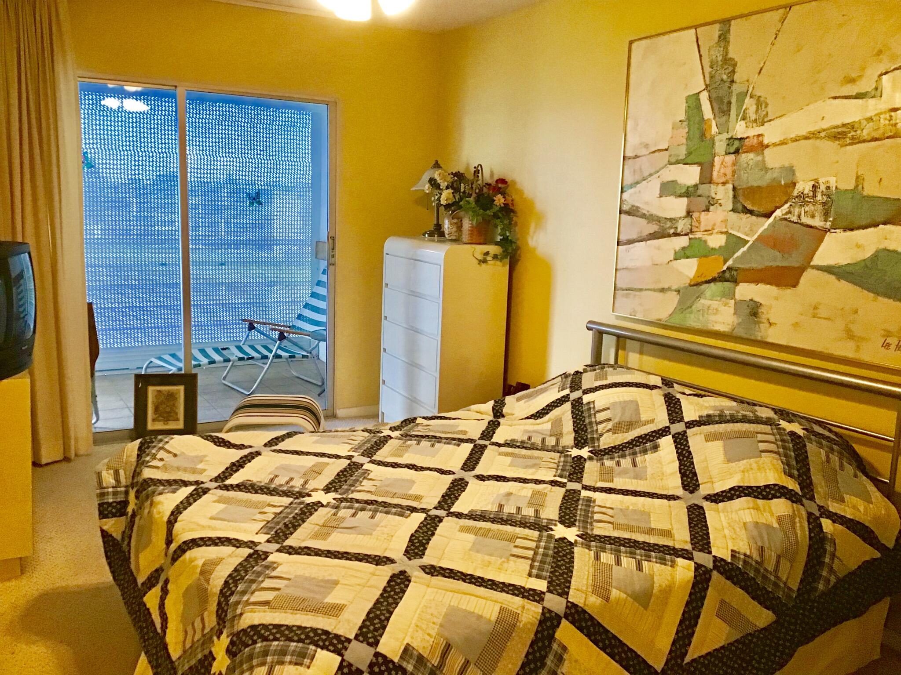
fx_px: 807
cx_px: 450
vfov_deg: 45.4
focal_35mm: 31
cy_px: 338
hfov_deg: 58.4
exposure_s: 1/30
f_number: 2.4
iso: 160
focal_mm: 3.3
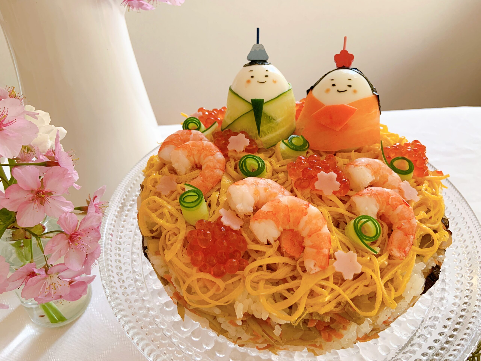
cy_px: 180
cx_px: 240
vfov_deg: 53.1
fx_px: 361
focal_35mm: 26
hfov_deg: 67.3
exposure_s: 1/121
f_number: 1.8
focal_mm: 4.25
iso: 80
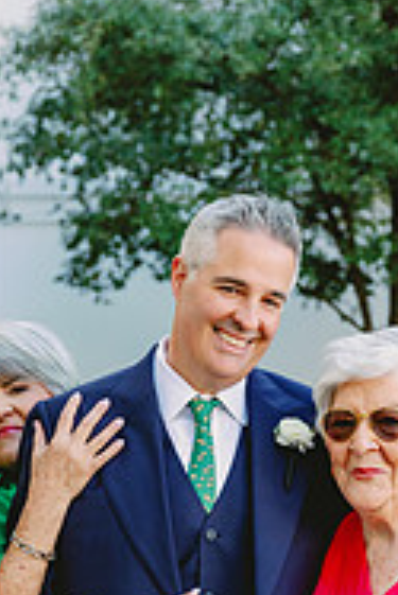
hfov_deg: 12.9
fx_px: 1754
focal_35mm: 106
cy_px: 589
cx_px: 229
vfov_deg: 18.8
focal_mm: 44
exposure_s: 1/400
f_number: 4
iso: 500
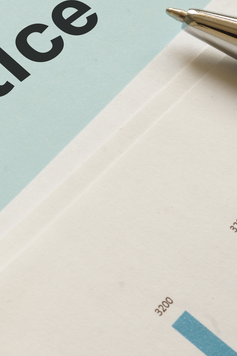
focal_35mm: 110
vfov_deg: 18.4
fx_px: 1086
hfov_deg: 12.0
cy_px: 75
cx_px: -99
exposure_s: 1/2.5
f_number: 20
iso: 200
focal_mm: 30
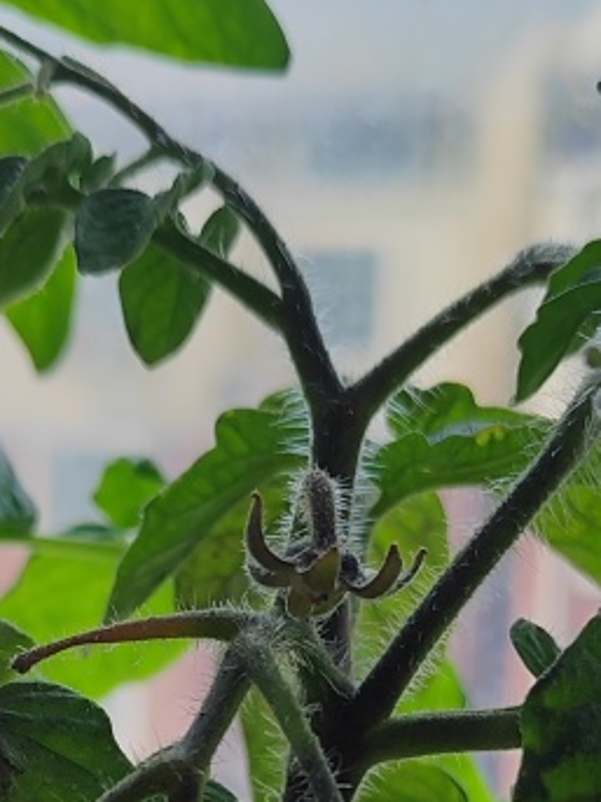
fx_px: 1946
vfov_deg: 21.9
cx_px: 318
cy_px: 908
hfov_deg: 17.6
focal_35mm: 84
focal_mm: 5.52
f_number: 1.9
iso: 50
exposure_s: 1/810
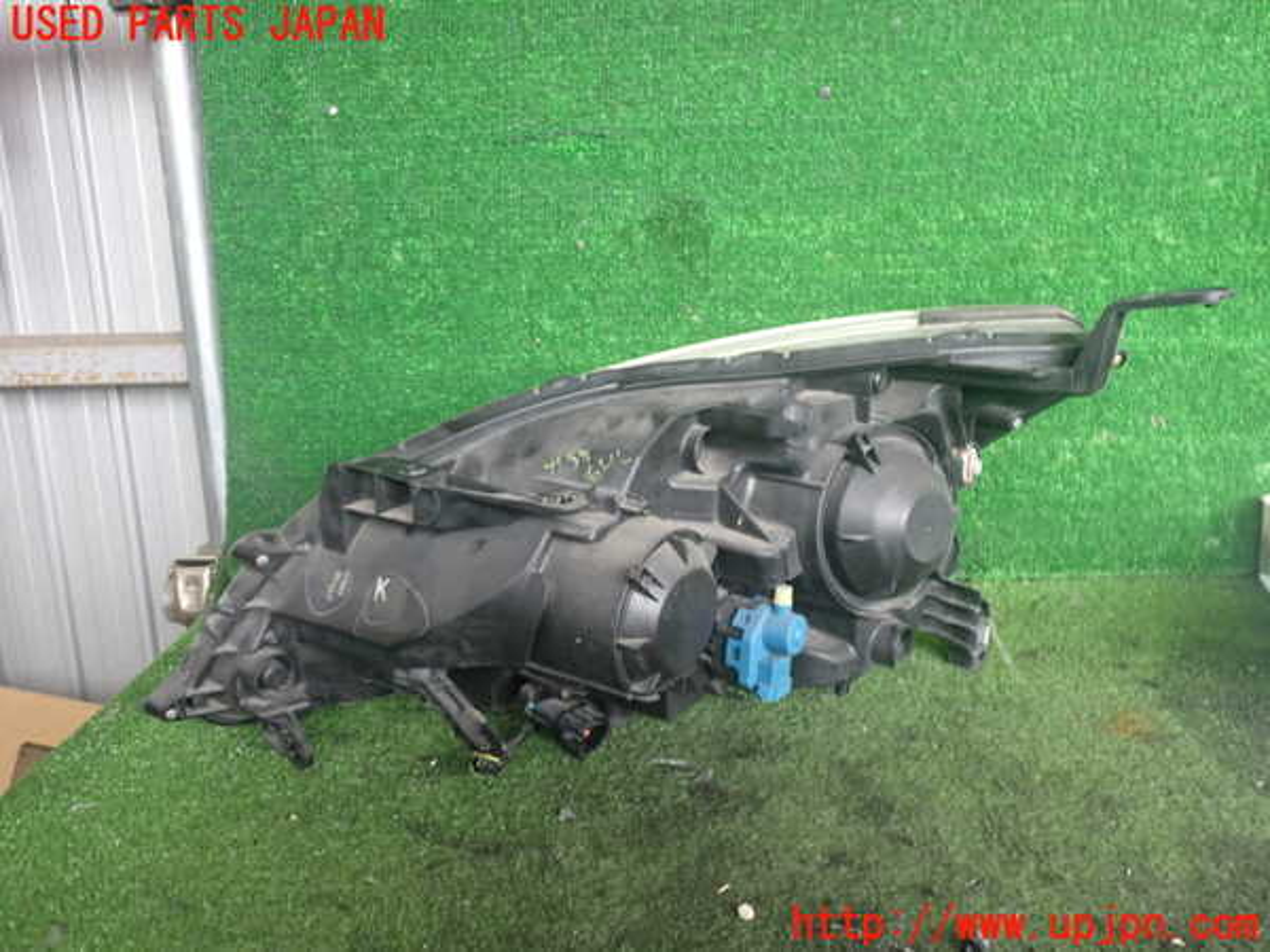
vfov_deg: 46.8
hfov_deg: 60.0
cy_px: 476
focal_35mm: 30
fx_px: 1101
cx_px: 635
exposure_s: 1/100
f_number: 2.3
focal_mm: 5.4
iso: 250
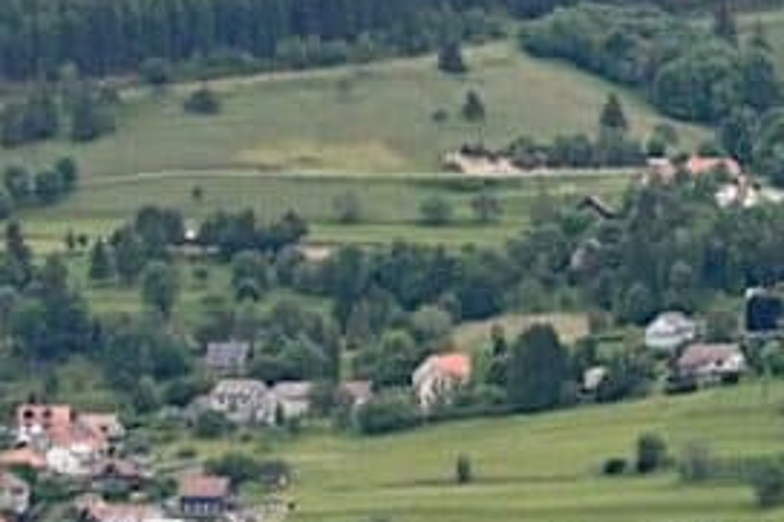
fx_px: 5746
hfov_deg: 7.7
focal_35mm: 264
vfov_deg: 5.2
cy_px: 418
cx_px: -231
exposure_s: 1/250
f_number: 6.3
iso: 100
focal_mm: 70
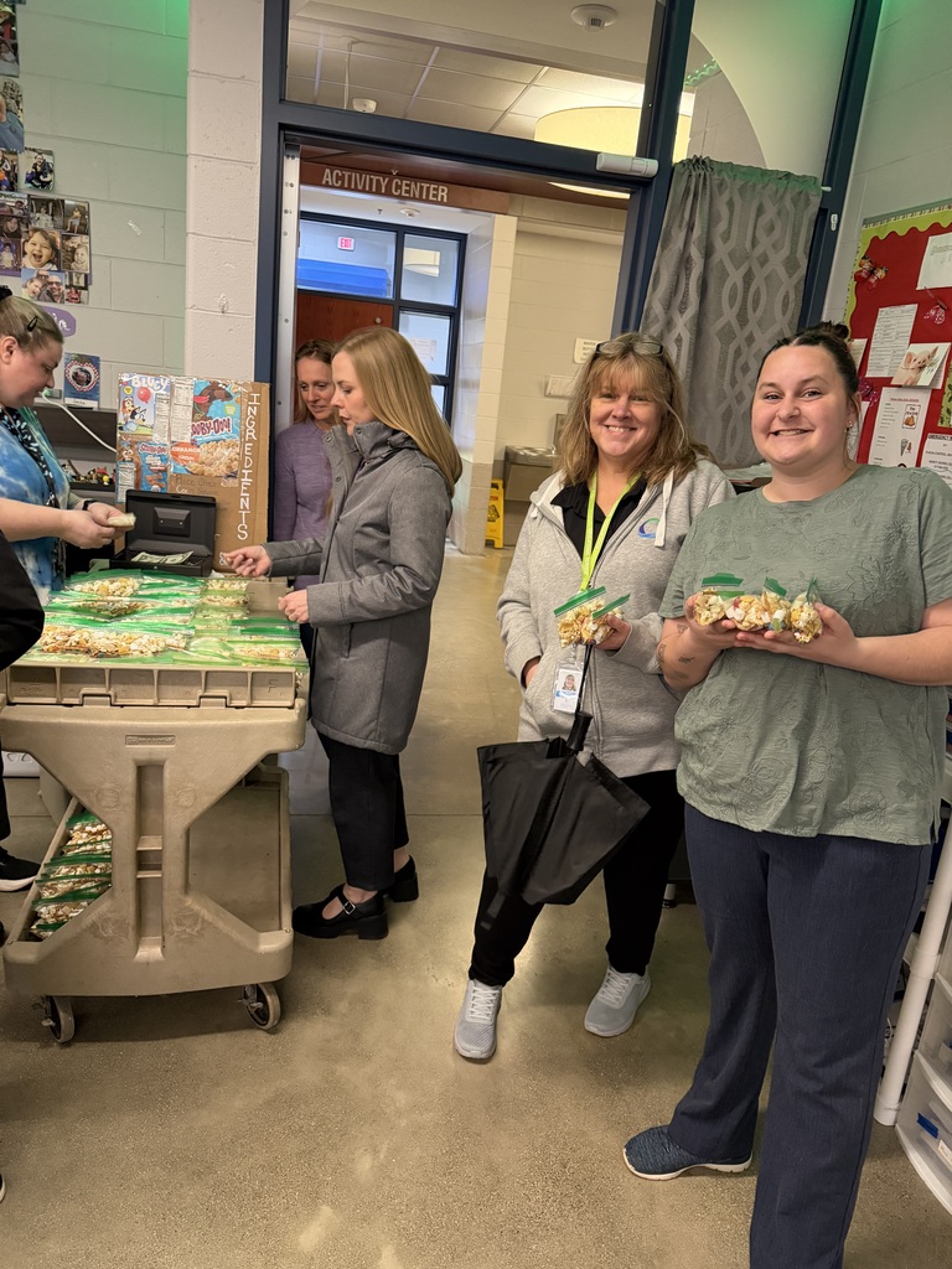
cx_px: 476
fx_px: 880
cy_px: 634
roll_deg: -6.2
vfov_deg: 71.6
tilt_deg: -15.8
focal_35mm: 24
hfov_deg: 56.8
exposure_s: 1/59
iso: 800
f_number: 1.78
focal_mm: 6.76
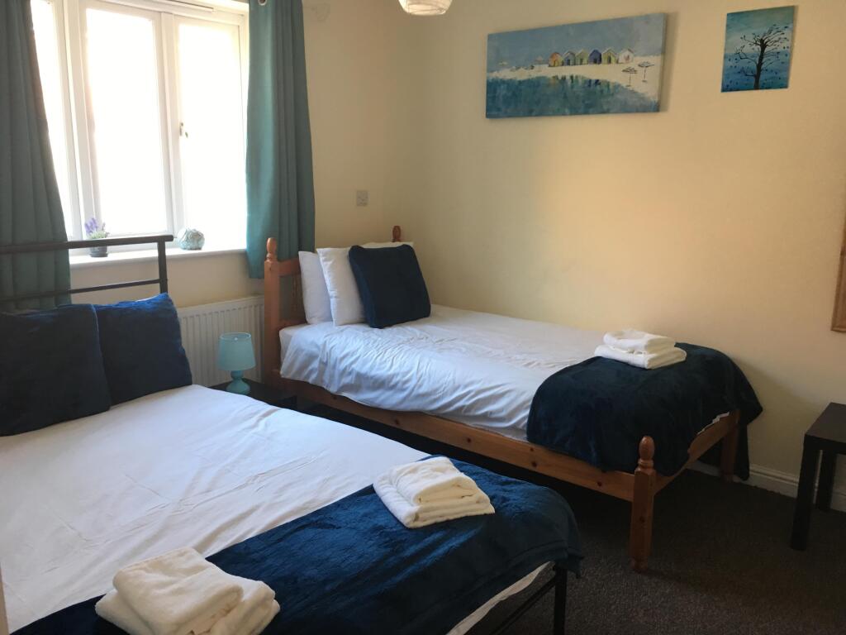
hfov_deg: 61.7
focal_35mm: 29
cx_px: 423
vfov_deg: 48.2
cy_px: 318
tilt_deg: -13.3
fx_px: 709
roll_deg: -0.7
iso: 125
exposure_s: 1/33
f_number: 2.2
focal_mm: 4.15
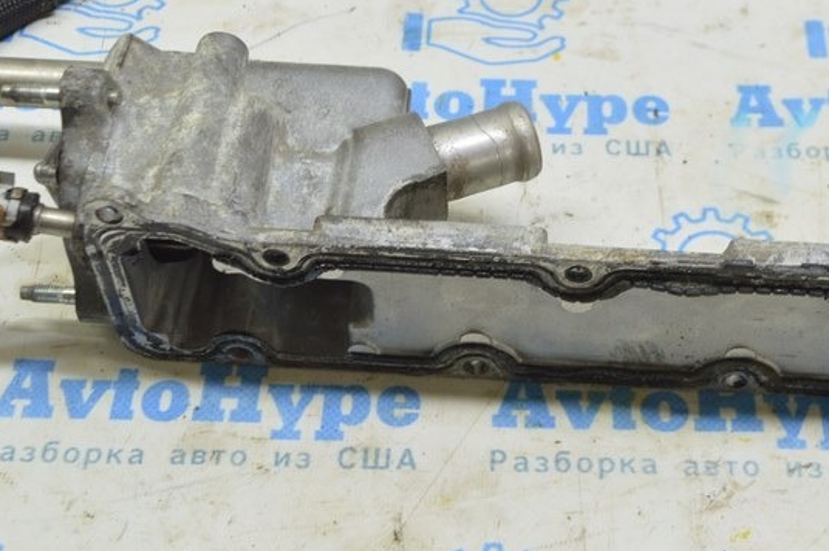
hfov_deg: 30.4
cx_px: 517
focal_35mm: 66
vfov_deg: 20.5
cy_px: 171
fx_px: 1517
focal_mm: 23
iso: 400
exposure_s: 1/20
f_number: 5.6
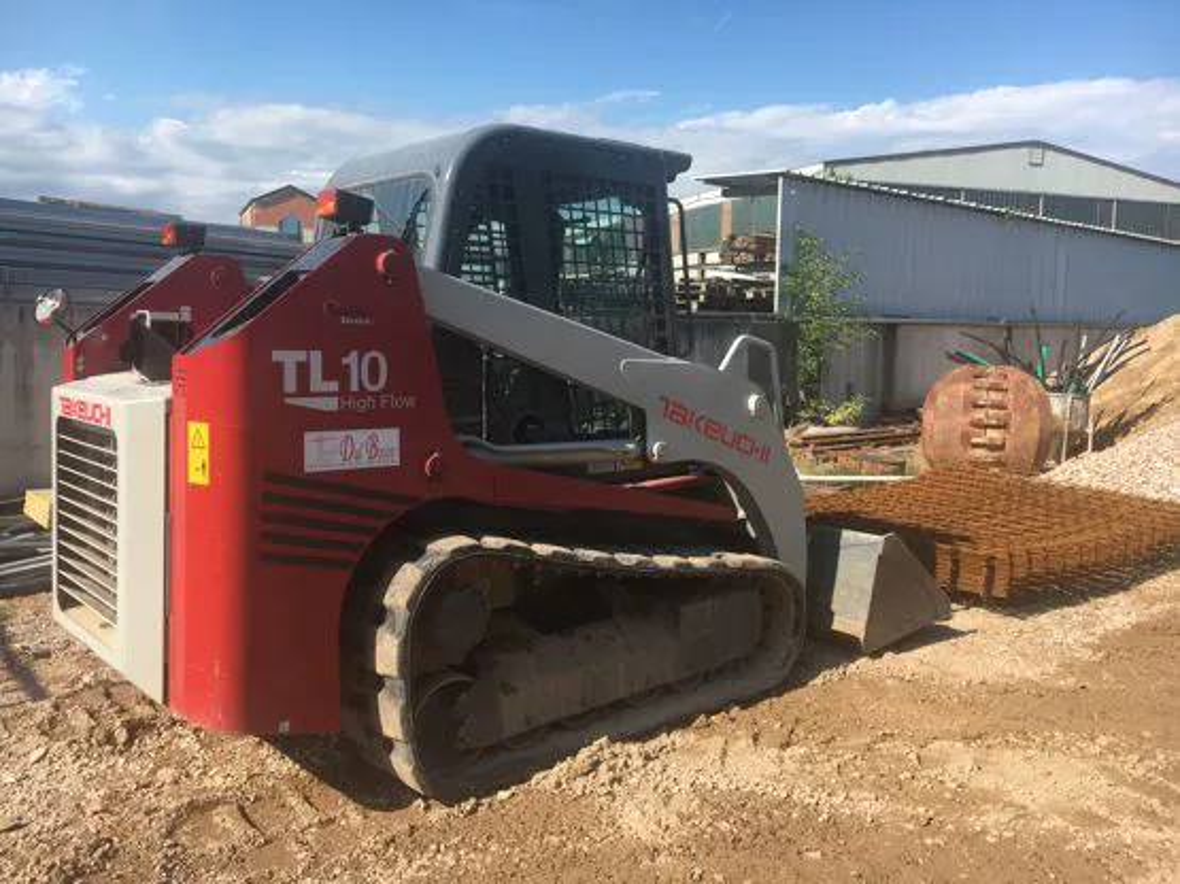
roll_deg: -1.1
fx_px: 988
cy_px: 442
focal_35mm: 29
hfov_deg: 61.7
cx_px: 590
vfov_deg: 48.2
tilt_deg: -7.1
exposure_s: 1/1183
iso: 25
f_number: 2.2
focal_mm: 4.15
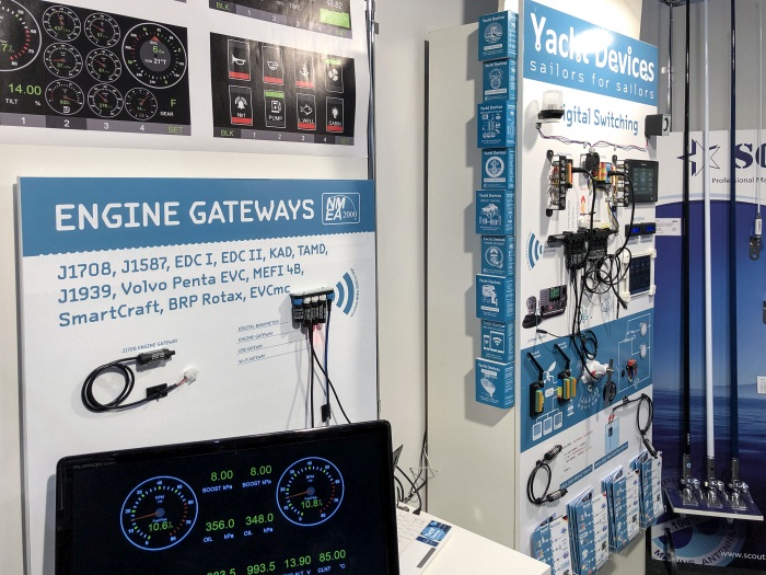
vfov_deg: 49.7
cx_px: 383
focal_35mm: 28
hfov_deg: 63.4
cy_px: 288
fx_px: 620
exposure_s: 1/100
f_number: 1.8
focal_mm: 4
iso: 40
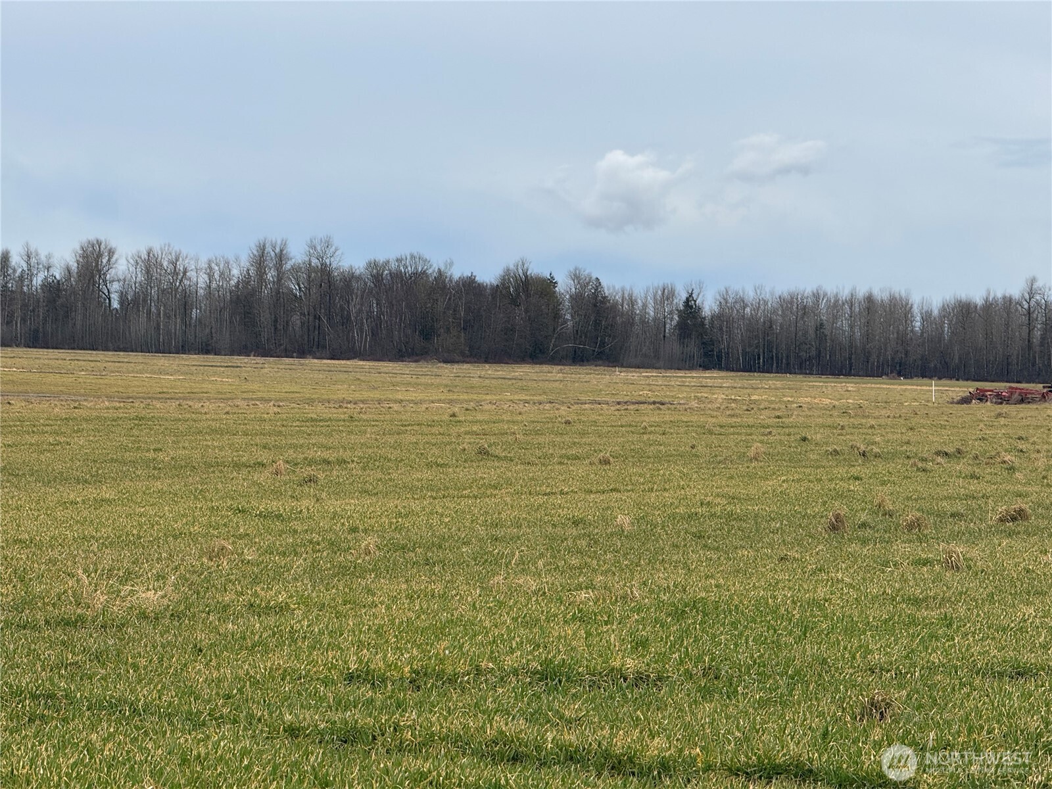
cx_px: 526
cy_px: 394
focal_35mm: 120
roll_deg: -2.8
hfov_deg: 16.4
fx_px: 3647
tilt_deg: +0.0
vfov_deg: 12.3
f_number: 2.8
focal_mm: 15.66
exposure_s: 1/621
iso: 50
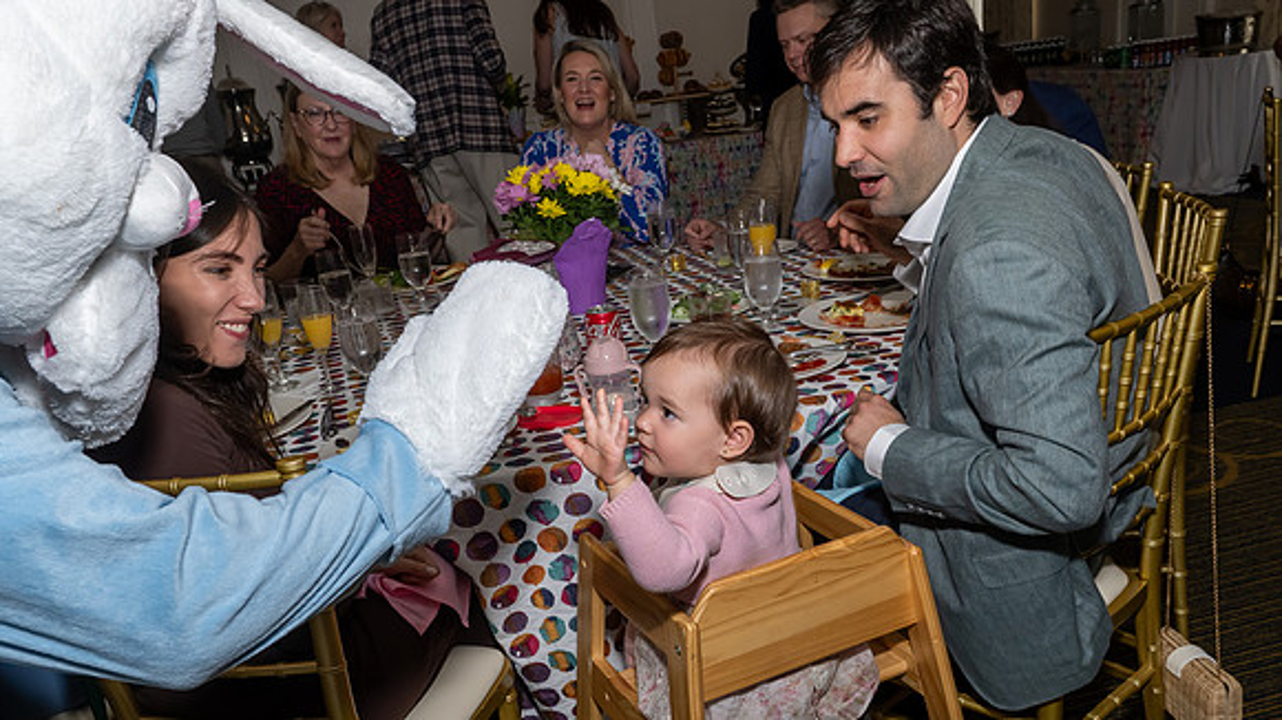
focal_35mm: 32
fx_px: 1092
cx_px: 728
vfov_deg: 36.1
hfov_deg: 60.6
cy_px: 484
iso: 640
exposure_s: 1/250
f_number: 8
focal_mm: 18
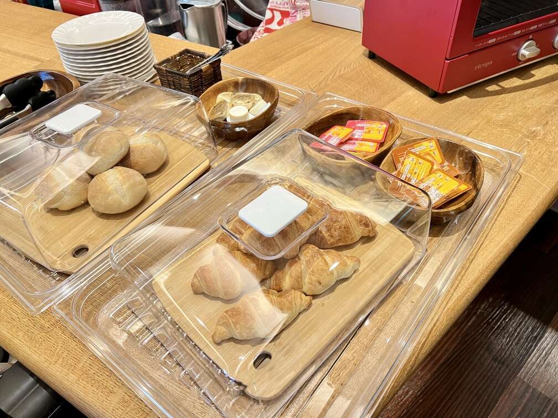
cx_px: 279
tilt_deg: -44.3
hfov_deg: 67.3
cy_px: 209
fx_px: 419
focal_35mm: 26
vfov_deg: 53.1
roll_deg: +6.5
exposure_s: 1/50
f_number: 1.5
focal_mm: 5.7
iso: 80
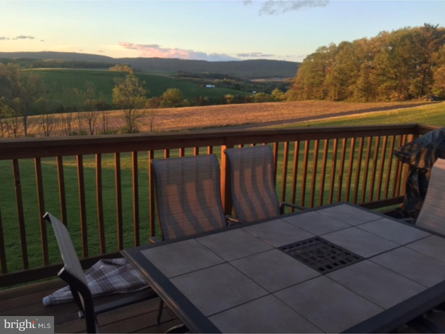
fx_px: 373
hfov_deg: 61.7
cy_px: 167
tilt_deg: -12.8
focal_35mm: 29
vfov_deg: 48.2
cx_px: 222
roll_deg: -3.5
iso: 40
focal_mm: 4.15
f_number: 2.2
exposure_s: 1/120
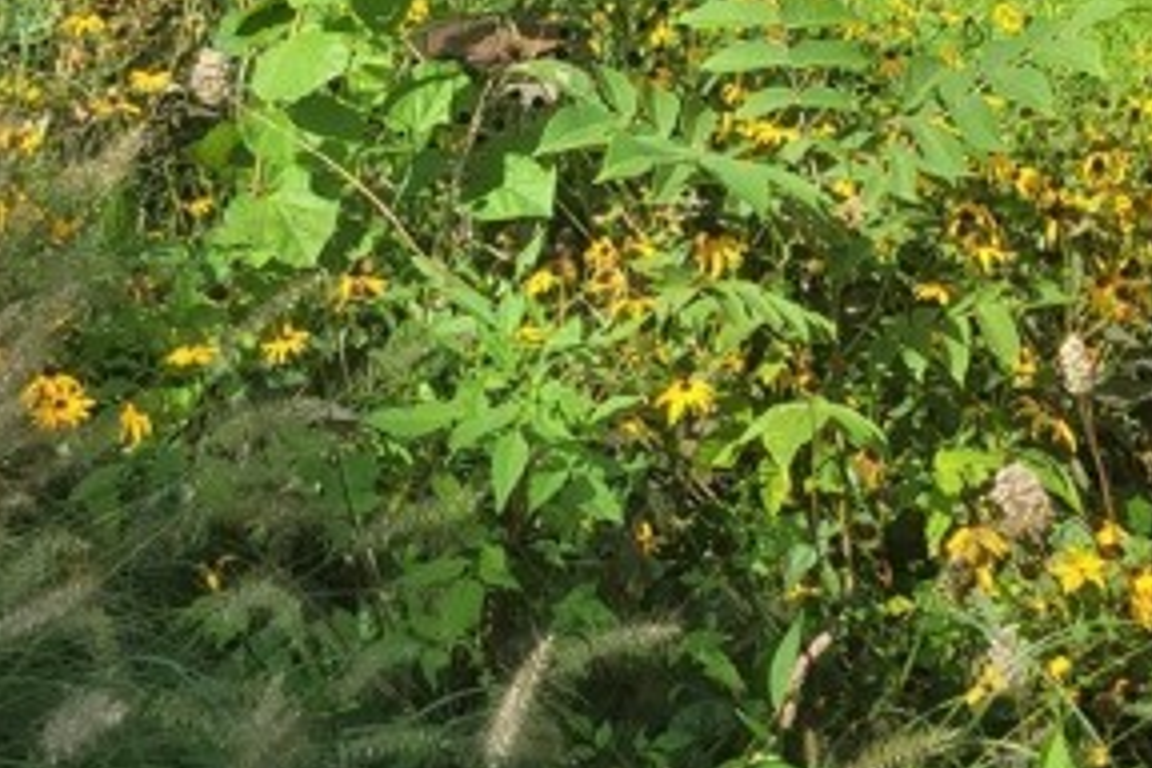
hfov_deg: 27.3
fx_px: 2304
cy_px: -500
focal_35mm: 72
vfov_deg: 16.6
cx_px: 980
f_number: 1.8
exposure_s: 1/978
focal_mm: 5.4
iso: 40
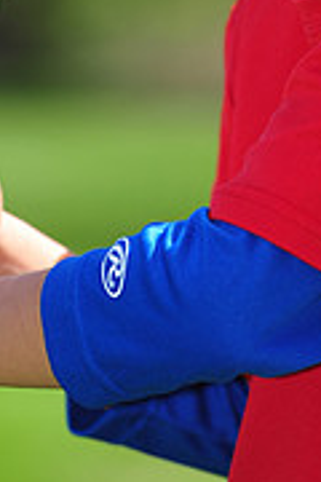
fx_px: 8599
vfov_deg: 3.2
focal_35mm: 643
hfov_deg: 2.1
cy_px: -139
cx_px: 214
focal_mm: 200
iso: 200
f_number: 4.5
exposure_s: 1/800
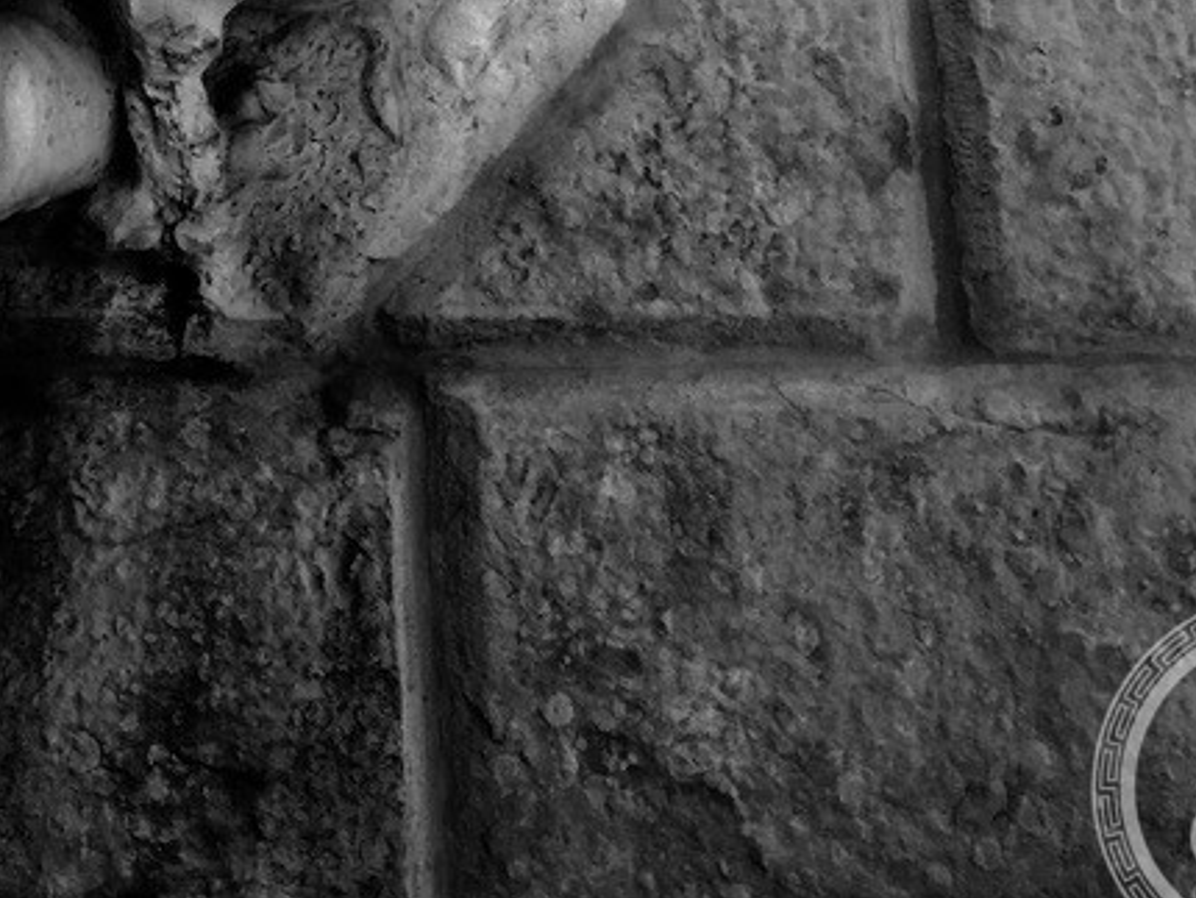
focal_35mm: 69
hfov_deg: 27.0
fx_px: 2385
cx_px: 78
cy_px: -67
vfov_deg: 20.4
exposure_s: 1/618
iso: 32
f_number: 2.2
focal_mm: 4.15
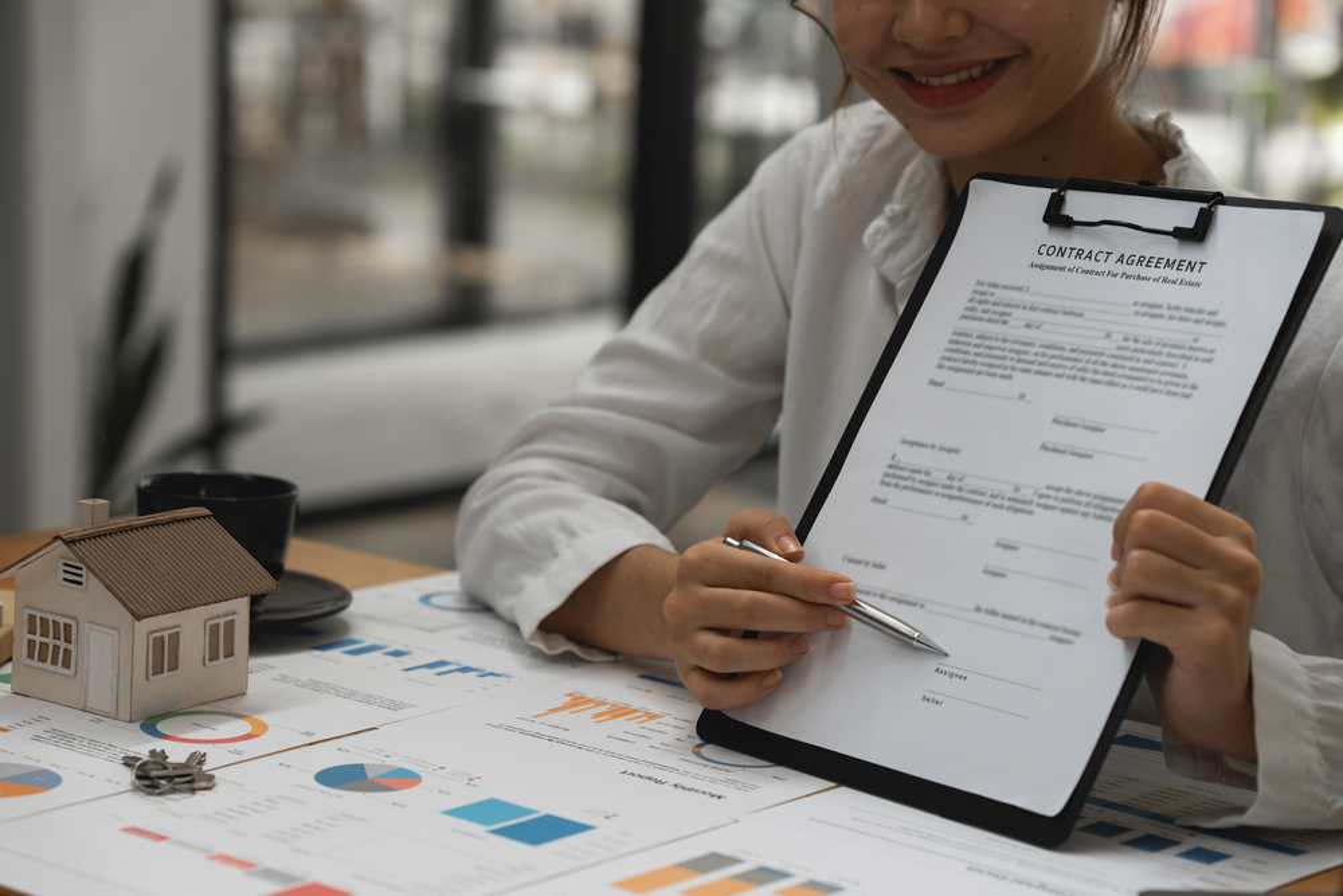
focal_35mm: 85
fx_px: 3171
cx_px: 672
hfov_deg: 23.9
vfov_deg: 16.1
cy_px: 448
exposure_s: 1/250
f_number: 4
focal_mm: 85
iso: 400
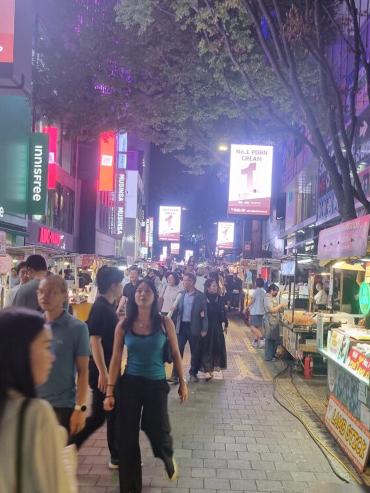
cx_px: 207
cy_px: 272
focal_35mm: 36
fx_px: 513
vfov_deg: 51.3
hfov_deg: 39.6
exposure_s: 1/60
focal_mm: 5.4
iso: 64
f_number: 1.8
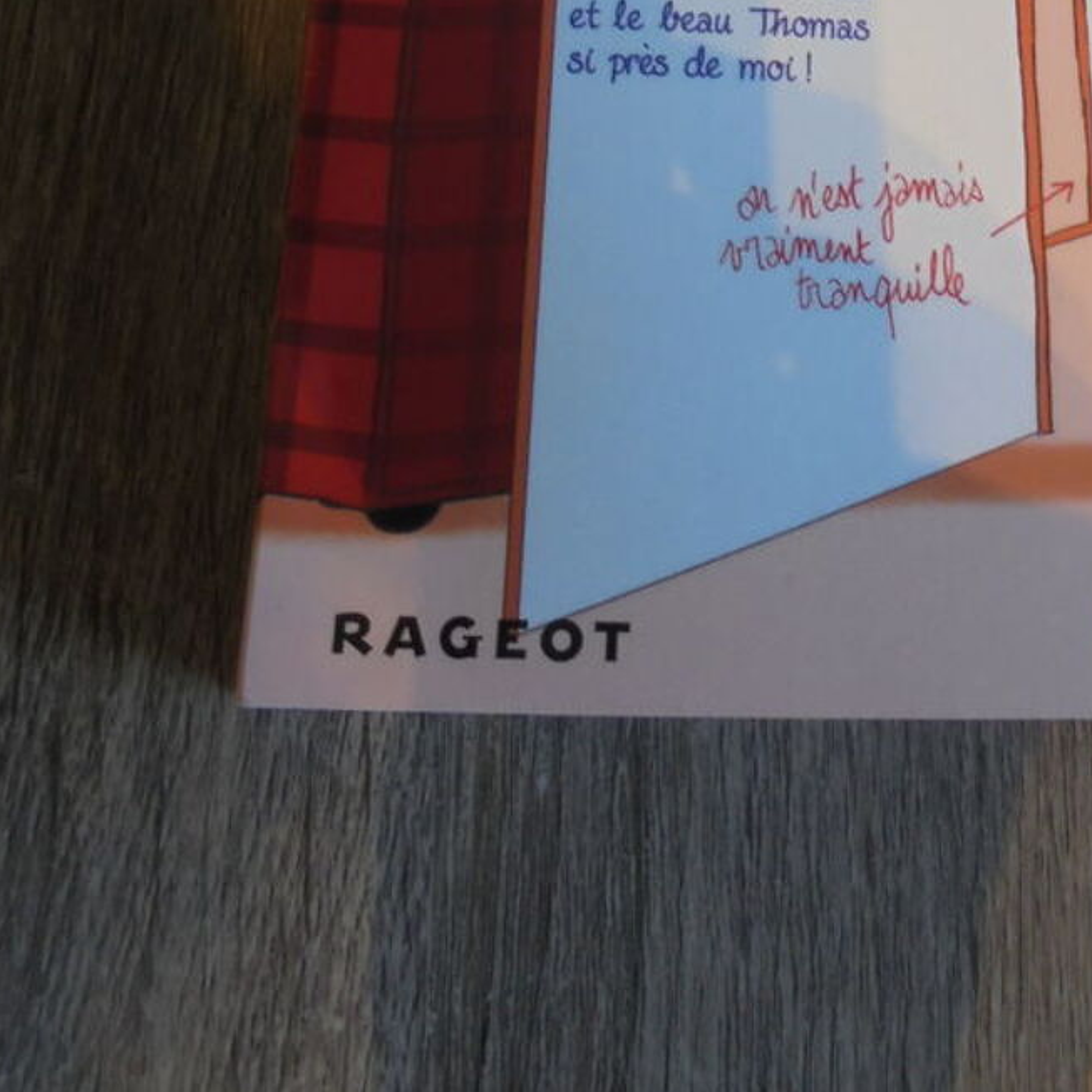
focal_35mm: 47
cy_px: 16
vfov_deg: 33.2
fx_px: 1677
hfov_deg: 35.5
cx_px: 767
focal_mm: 4.6
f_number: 3.5
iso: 160
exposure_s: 1/30
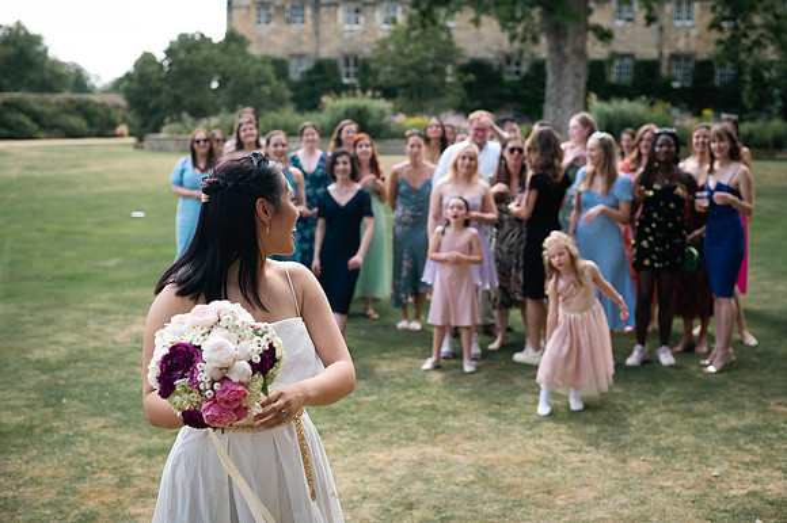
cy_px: 262
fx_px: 1092
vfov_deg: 27.0
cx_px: 394
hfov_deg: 39.6
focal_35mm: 50
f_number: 4
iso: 400
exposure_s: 1/1250
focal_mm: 50
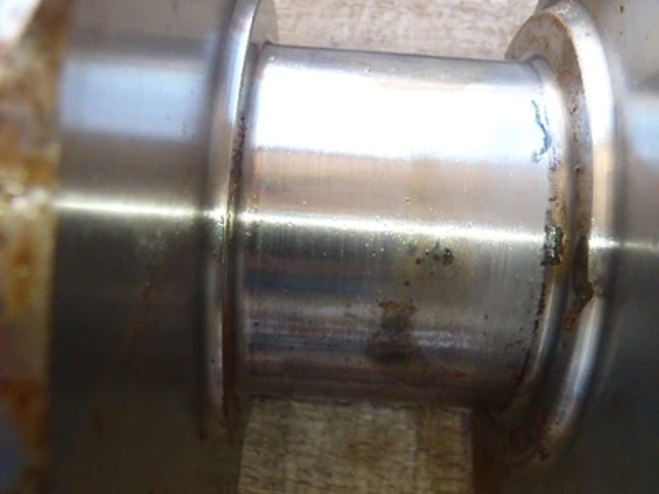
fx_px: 704
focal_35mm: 37
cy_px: 247
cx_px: 330
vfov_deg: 38.7
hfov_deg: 50.1
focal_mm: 6.64
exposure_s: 1/160
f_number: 4.7
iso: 1000
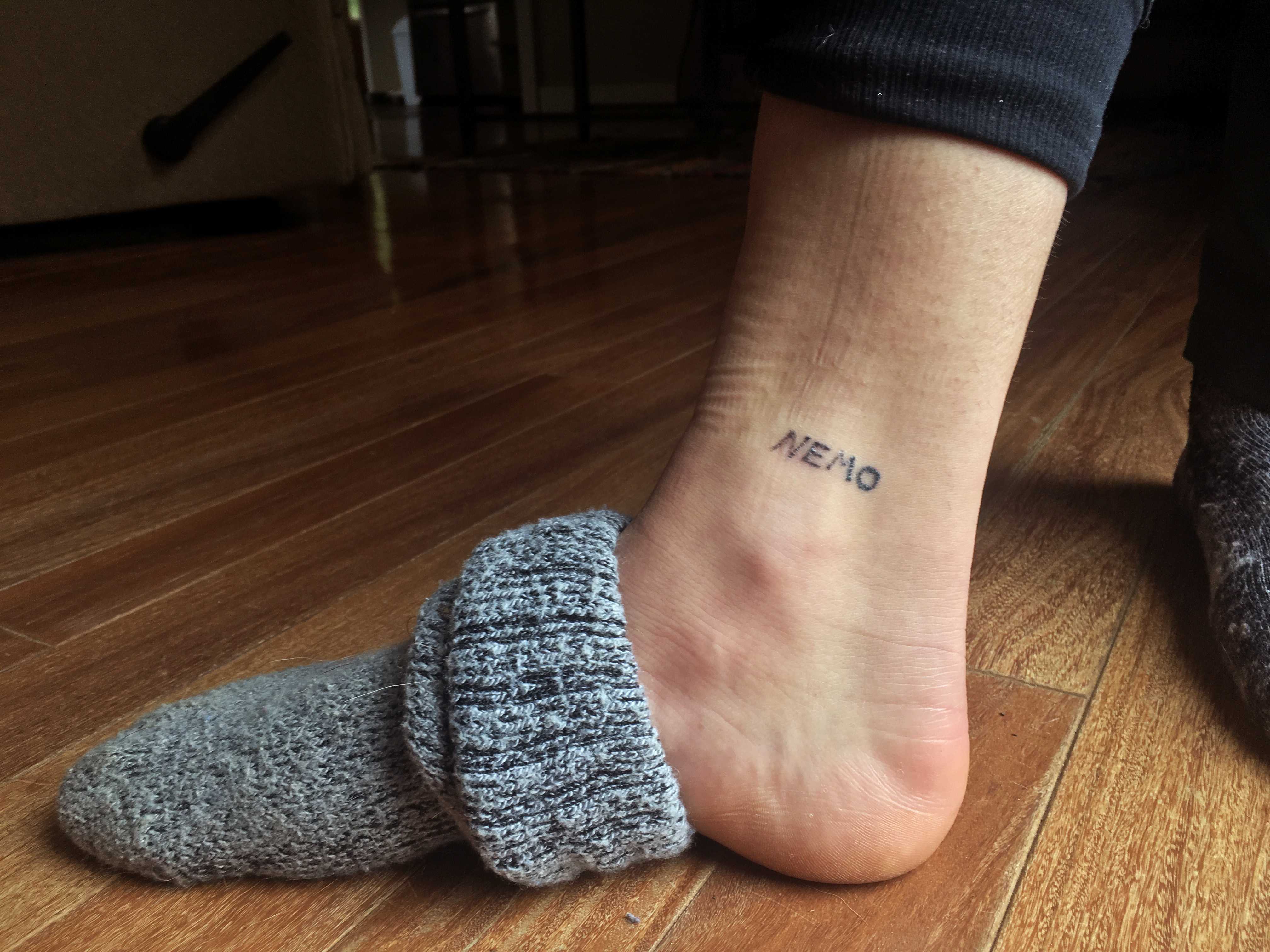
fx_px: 1064
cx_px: 635
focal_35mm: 29
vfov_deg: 48.2
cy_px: 476
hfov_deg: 61.7
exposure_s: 1/30
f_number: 2.2
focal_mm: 4.15
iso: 25
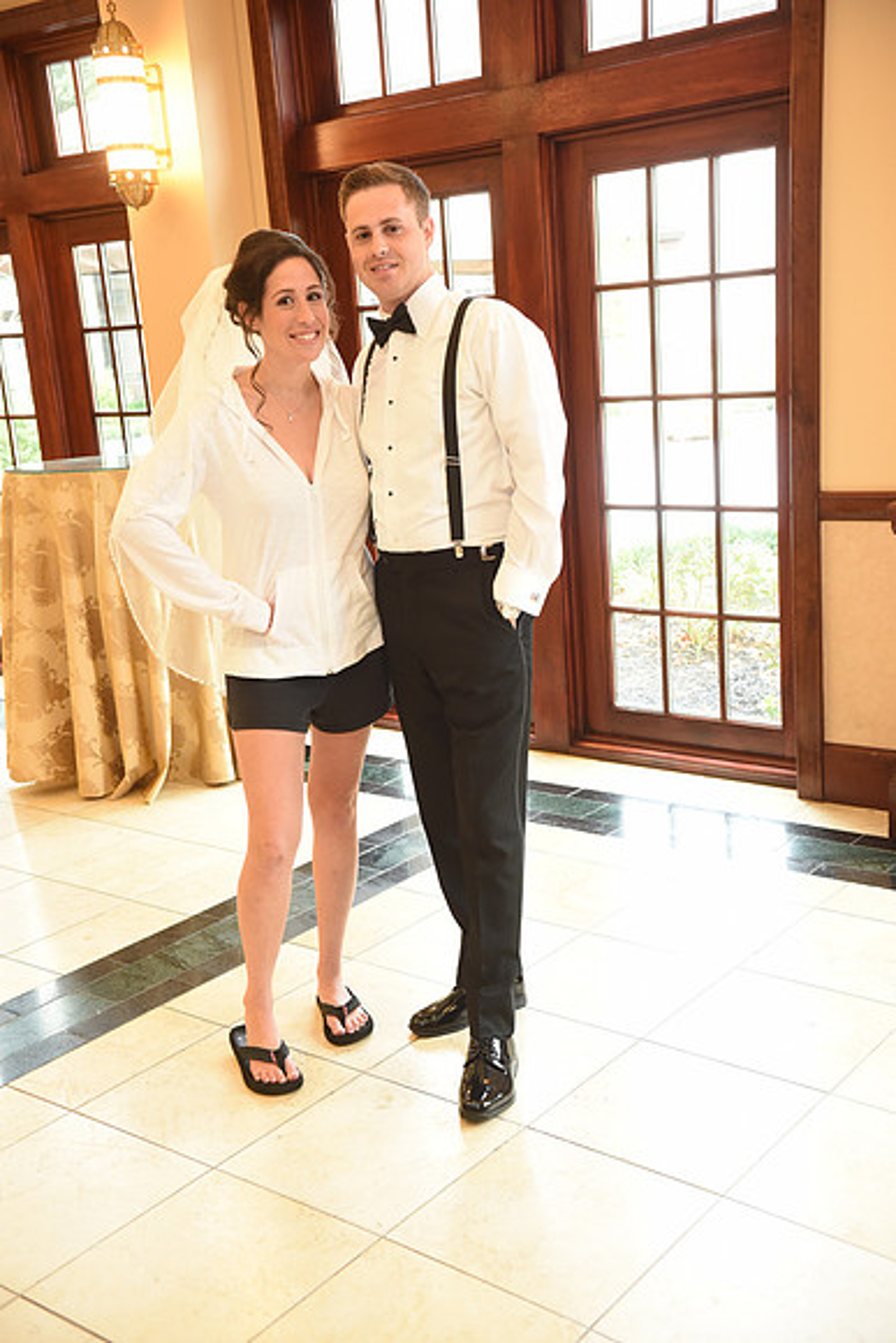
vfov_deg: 48.4
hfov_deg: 33.4
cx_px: 448
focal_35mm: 40
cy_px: 672
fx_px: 1492
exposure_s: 1/80
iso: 2000
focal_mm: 40
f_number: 5.6
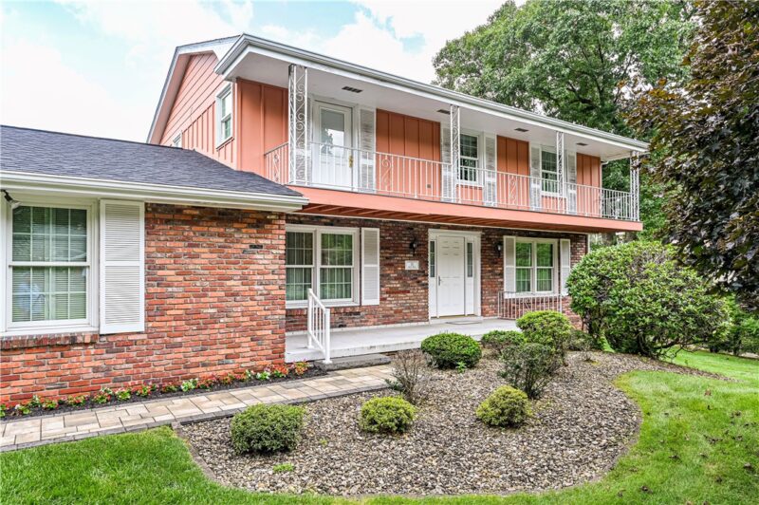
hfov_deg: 77.4
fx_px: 474
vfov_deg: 56.1
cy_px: 252
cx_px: 380
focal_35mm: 22
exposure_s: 1/40
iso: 100
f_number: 8
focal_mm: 22.5
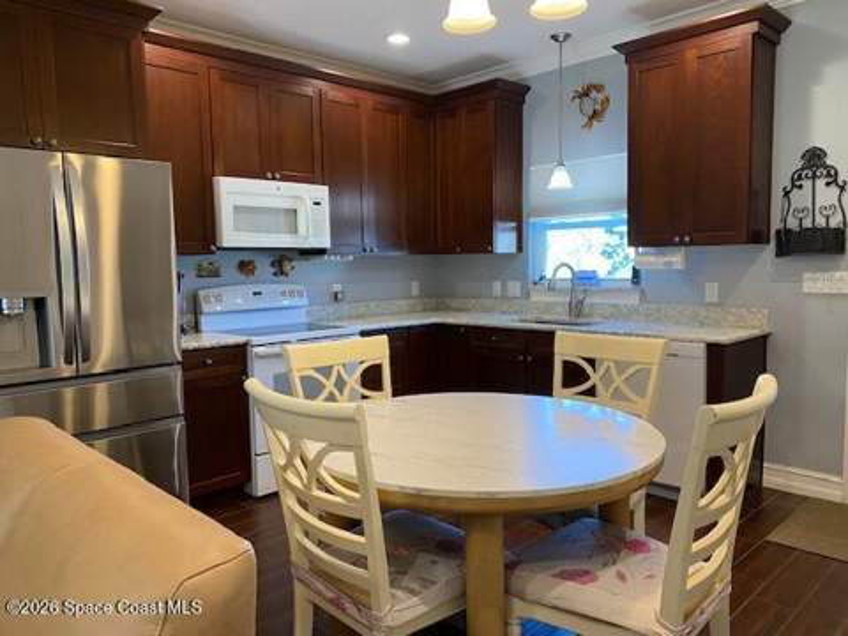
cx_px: 424
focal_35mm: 26
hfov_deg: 67.3
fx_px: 637
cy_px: 318
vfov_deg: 53.1
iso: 125
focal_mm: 4.25
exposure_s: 1/60
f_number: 1.8
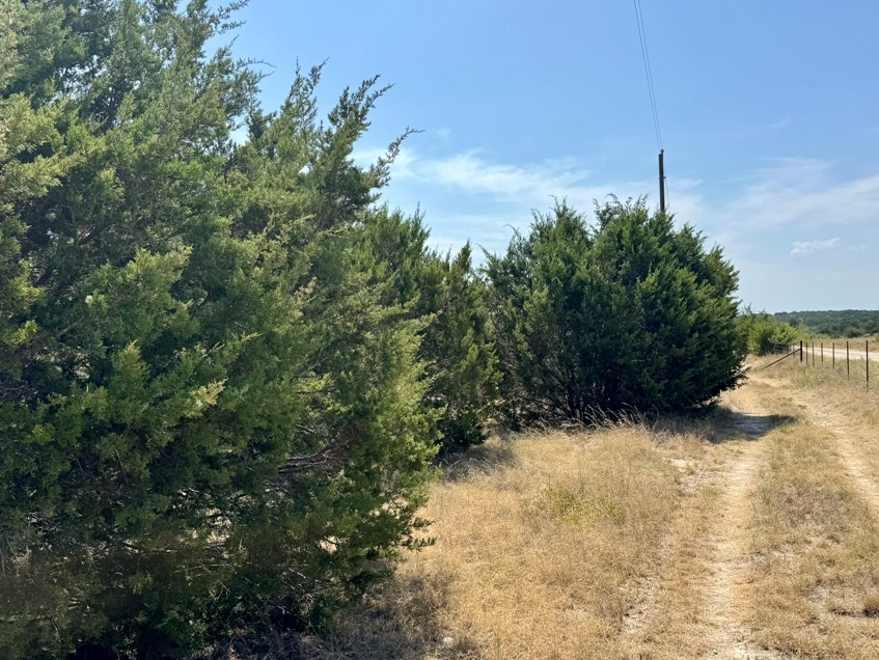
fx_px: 737
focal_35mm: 29
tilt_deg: -1.9
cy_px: 356
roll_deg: +1.3
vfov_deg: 48.2
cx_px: 442
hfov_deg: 61.6
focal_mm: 6.76
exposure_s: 1/6410
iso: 80
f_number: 1.78
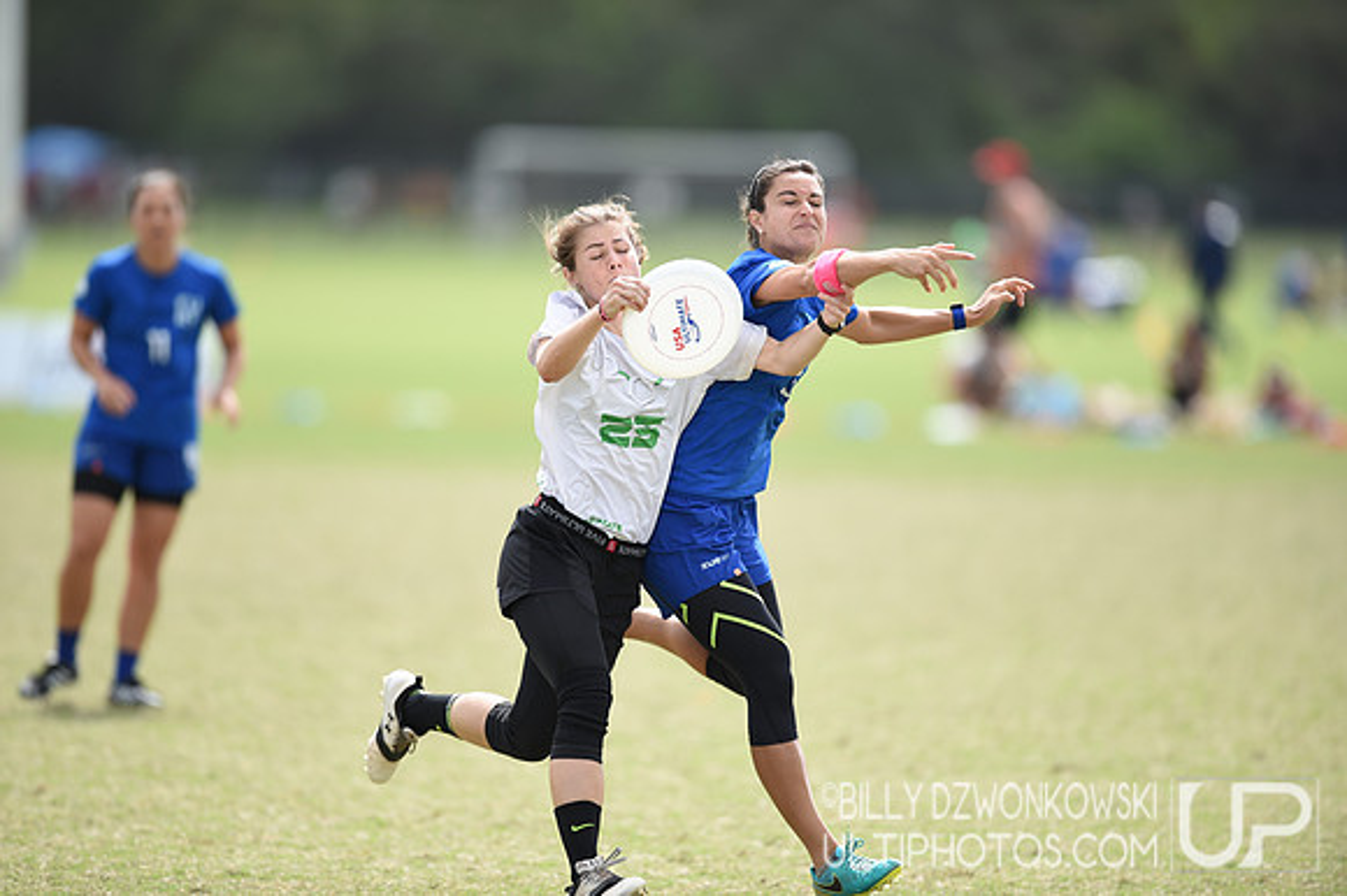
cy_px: 448
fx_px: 14958
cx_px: 674
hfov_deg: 5.2
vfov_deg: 3.4
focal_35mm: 400
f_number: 2.8
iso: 100
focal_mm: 400
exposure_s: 1/1000
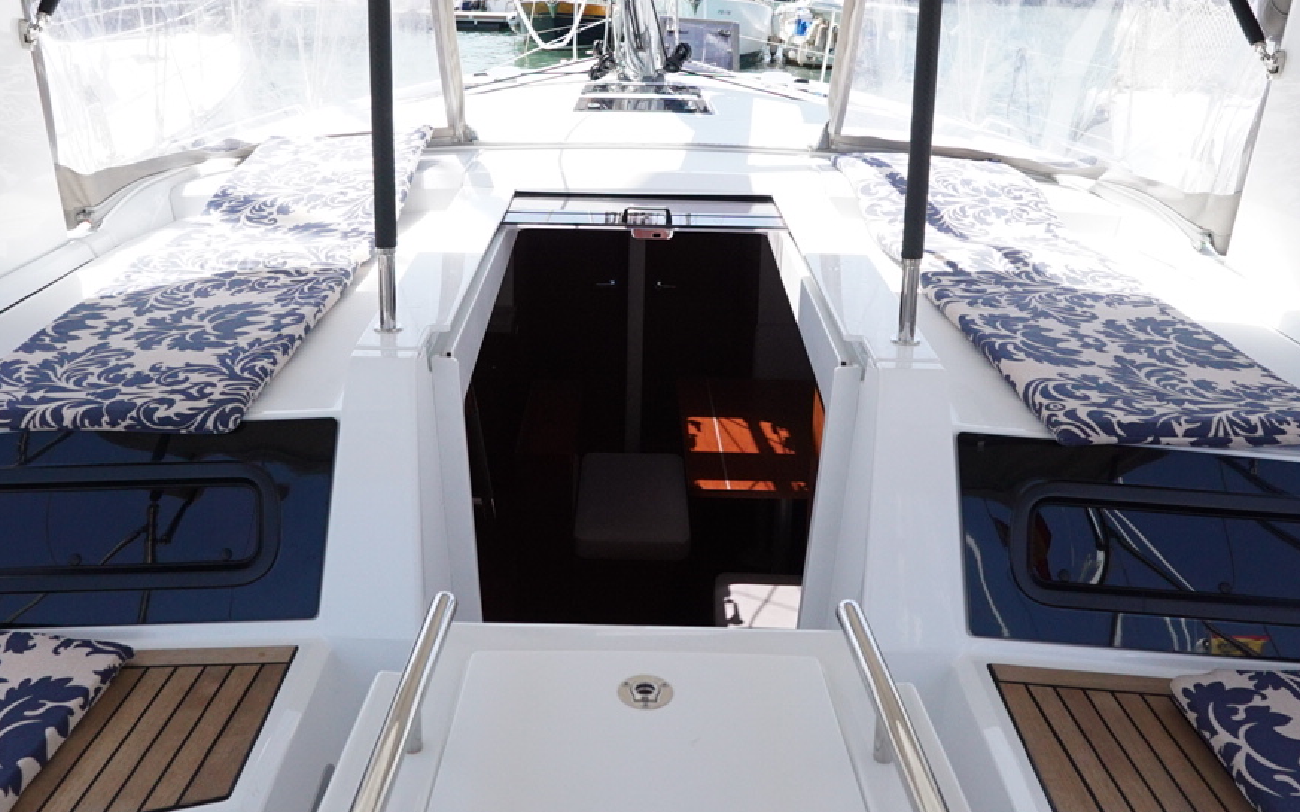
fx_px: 1204
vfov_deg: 36.7
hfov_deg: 56.7
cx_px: 616
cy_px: 244
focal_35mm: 34
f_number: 5.6
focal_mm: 18
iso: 1600
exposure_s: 1/3200
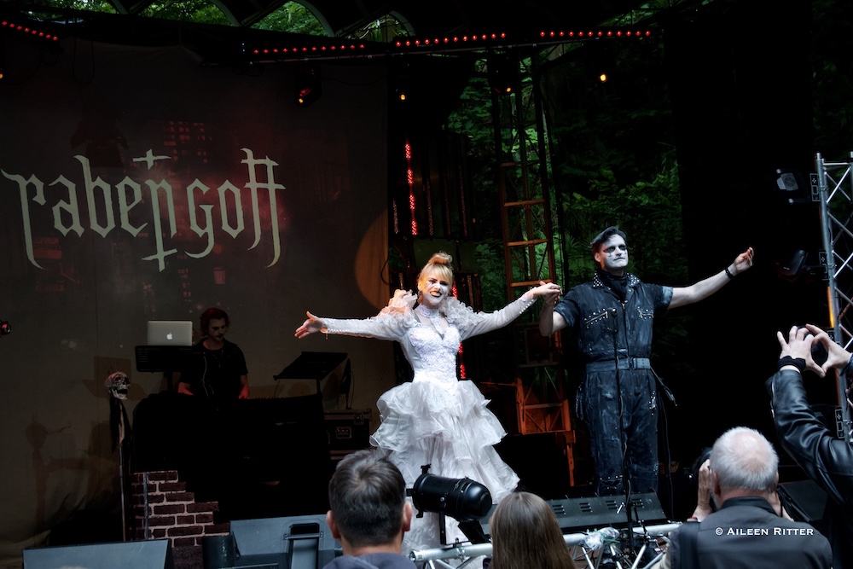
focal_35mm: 60
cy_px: 284
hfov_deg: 33.4
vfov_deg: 22.6
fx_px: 1422
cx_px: 426
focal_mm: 22
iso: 400
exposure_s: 1/125
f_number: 4
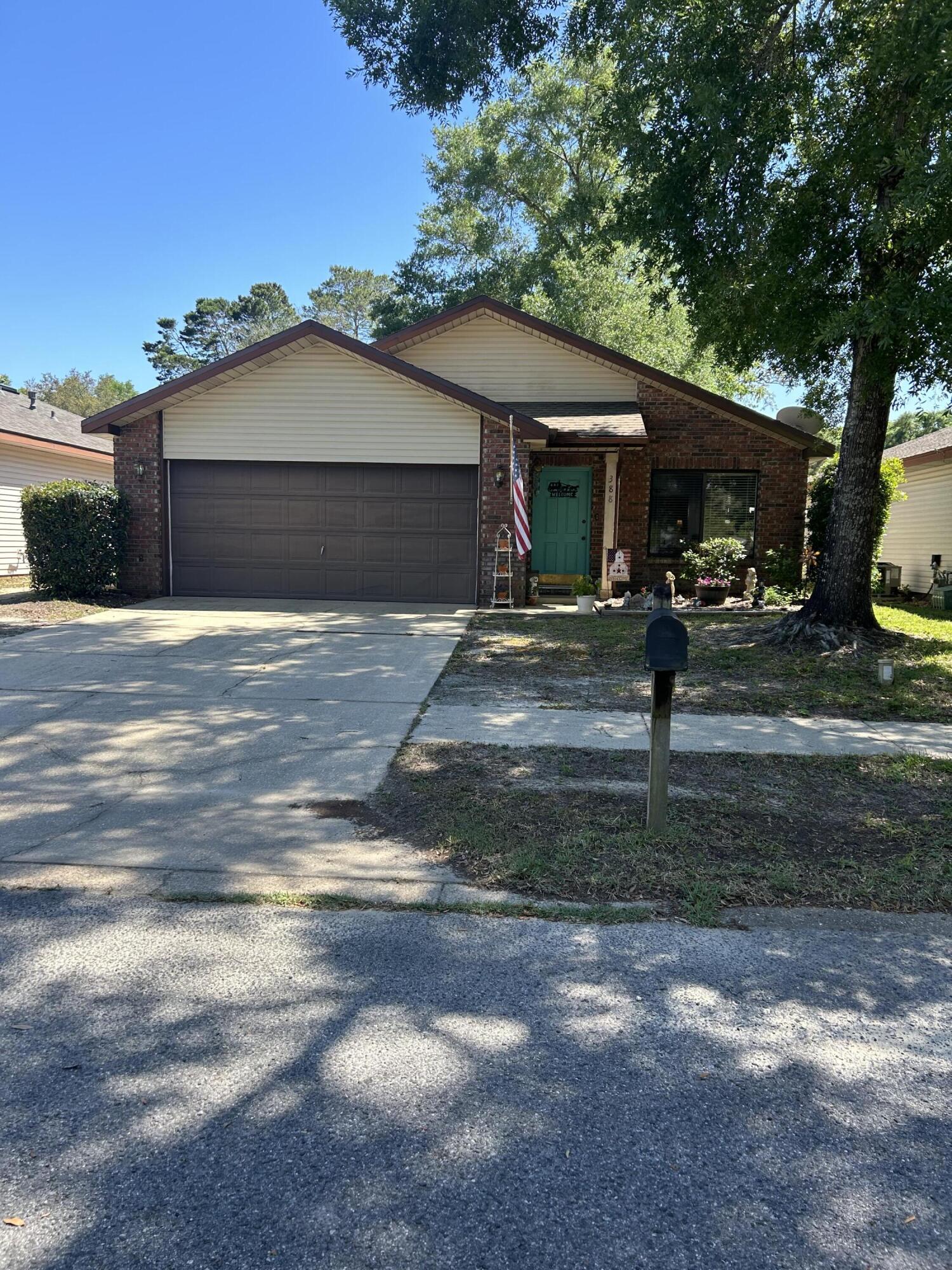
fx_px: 953
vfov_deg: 67.3
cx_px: 476
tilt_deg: -2.4
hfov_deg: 53.1
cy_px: 635
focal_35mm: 26
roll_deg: -1.0
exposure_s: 1/1038
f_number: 1.5
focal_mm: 5.7
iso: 50
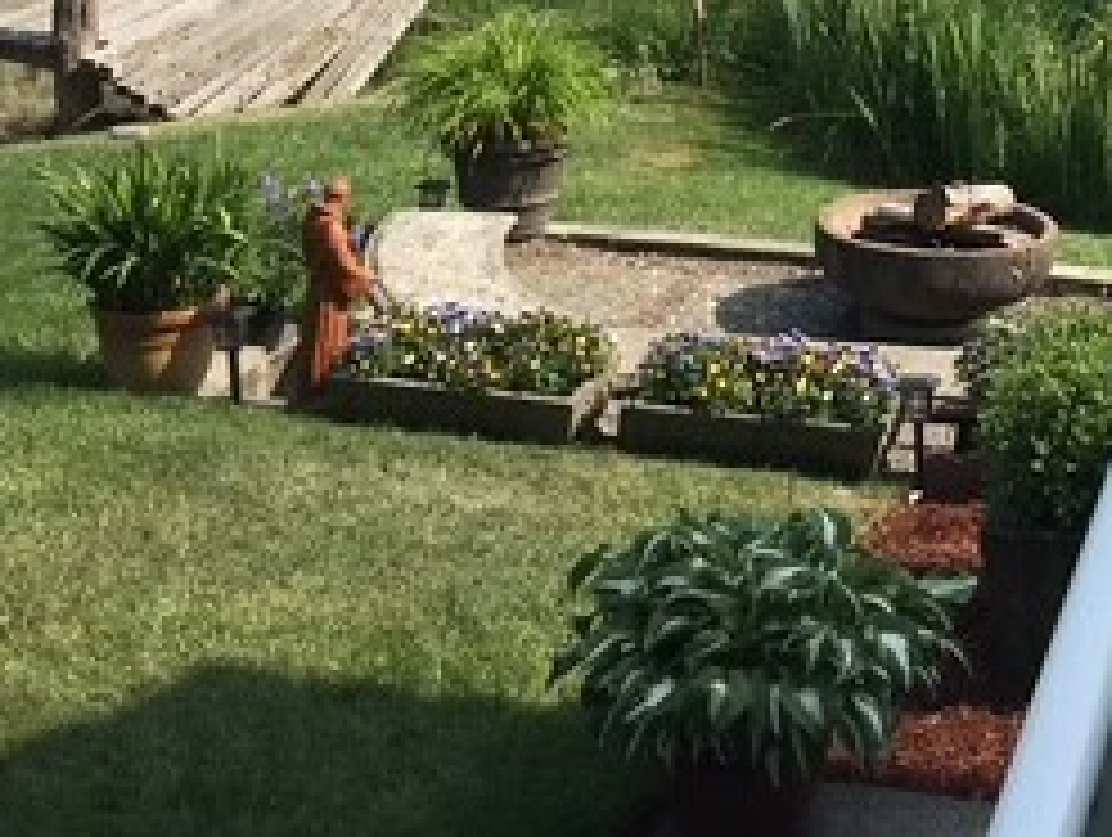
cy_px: -238
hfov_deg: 25.1
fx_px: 2413
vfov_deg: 18.4
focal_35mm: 75
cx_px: 1026
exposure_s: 1/1479
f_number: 2.2
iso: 25
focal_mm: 4.15
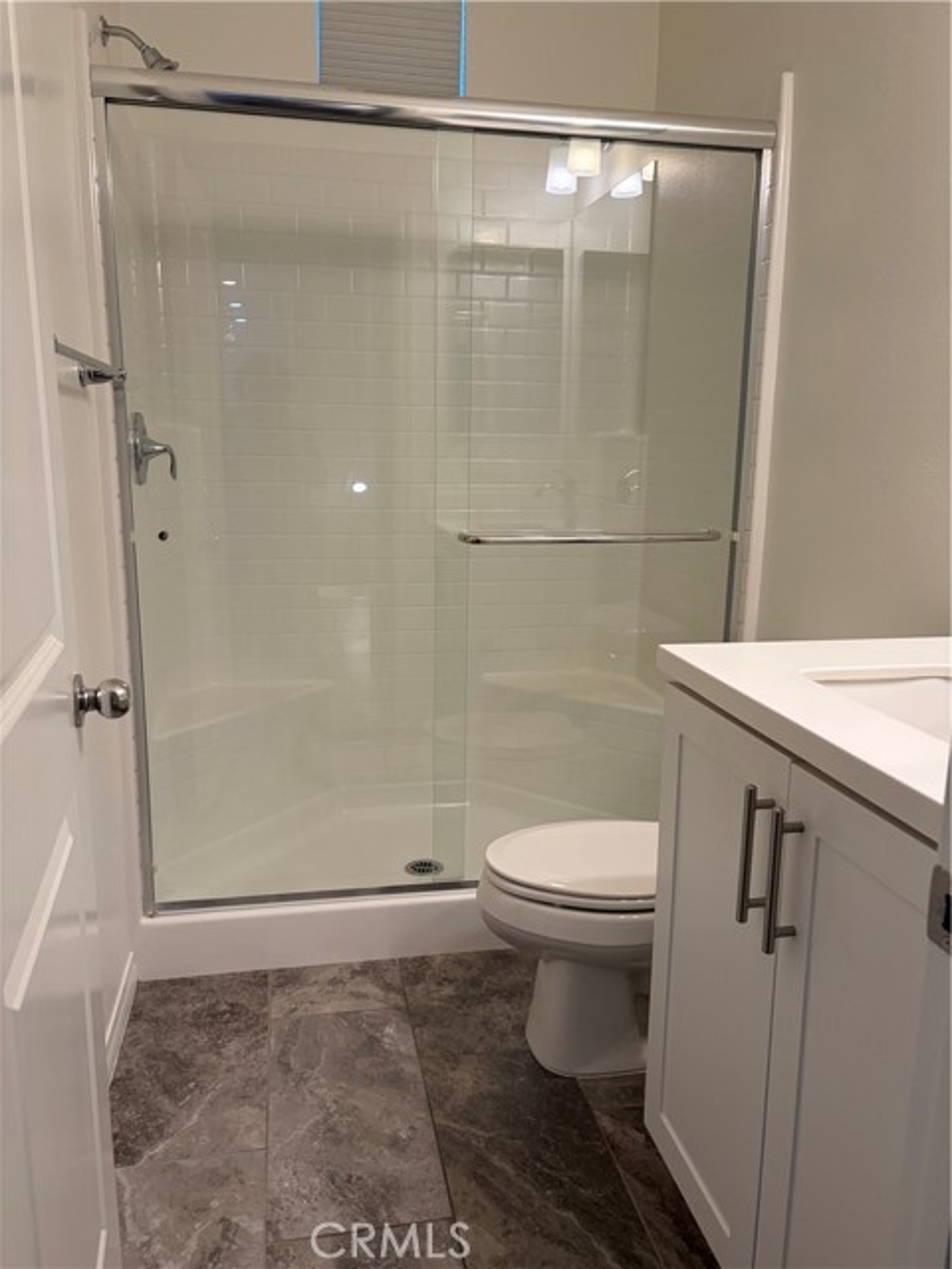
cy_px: 634
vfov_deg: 67.3
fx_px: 953
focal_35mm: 26
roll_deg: -0.9
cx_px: 476
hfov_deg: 53.1
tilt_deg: -11.4
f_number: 1.6
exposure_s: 1/120
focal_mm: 5.96
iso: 100
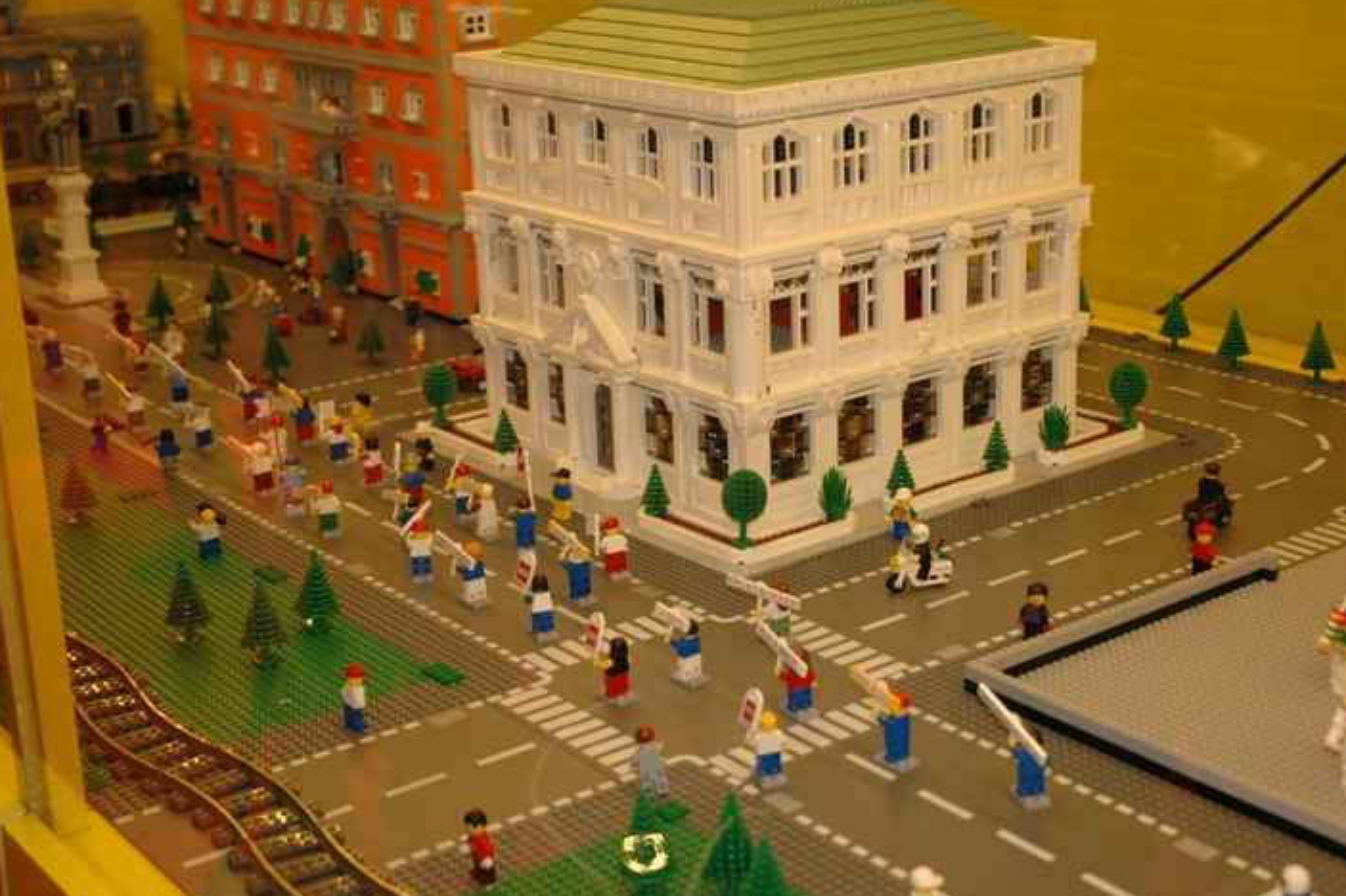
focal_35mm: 58
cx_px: 731
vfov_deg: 23.3
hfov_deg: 34.5
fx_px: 2167
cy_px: 406
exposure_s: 1/100
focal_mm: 34
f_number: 4.2
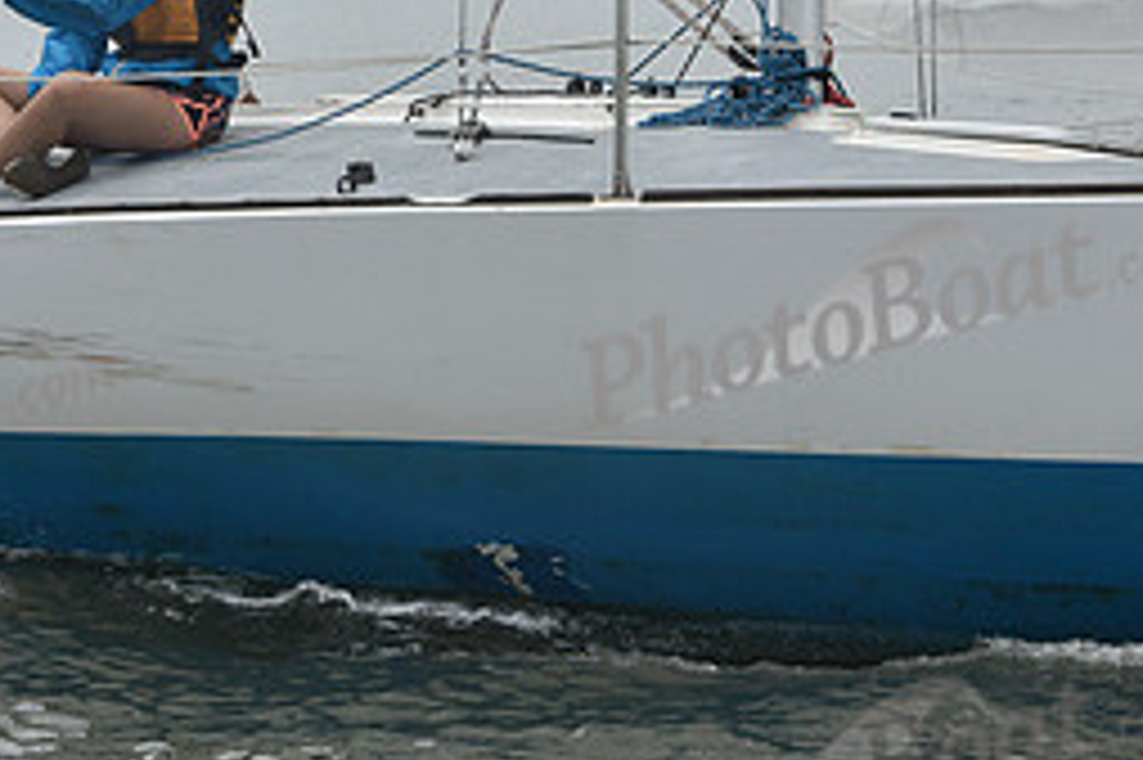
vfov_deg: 8.5
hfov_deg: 12.8
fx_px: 5077
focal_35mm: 160
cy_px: 142
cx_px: 351
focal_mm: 70
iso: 400
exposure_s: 1/800
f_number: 9
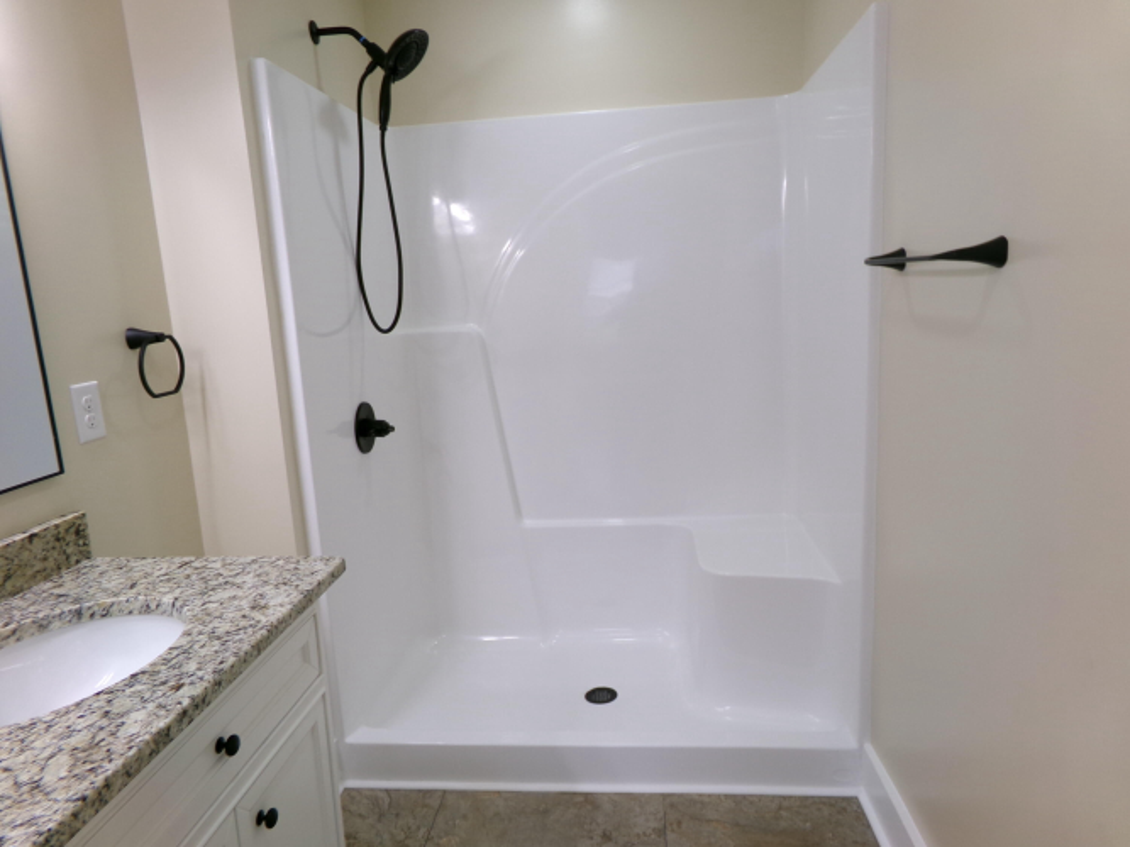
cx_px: 565
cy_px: 424
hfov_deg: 71.6
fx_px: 783
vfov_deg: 56.8
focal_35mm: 24
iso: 100
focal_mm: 4.3
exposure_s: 1/42
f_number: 3.7
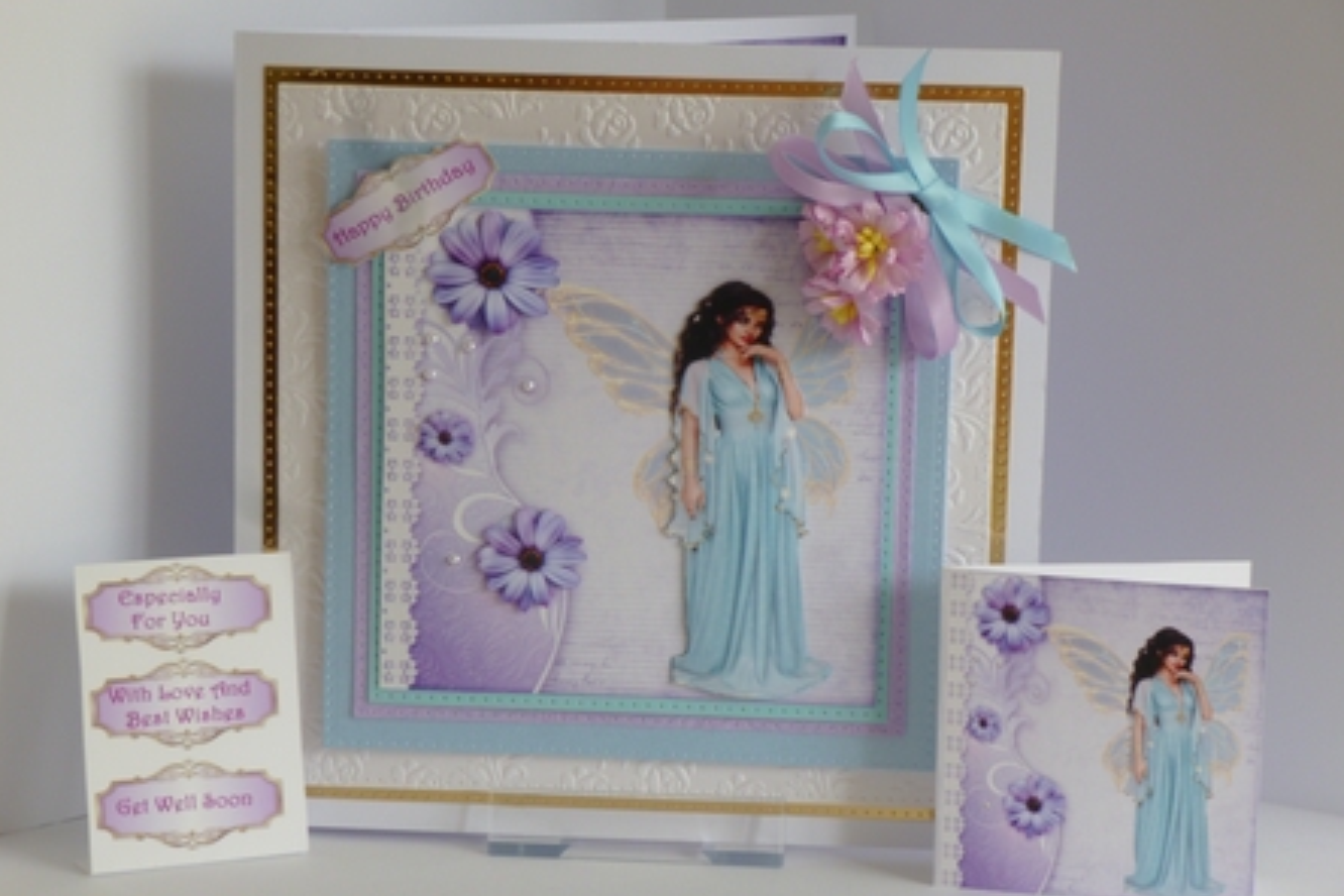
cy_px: 465
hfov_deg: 21.0
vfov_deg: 14.1
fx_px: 3621
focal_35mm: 97
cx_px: 666
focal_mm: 16.5
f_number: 5.2
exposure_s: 1/50
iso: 100
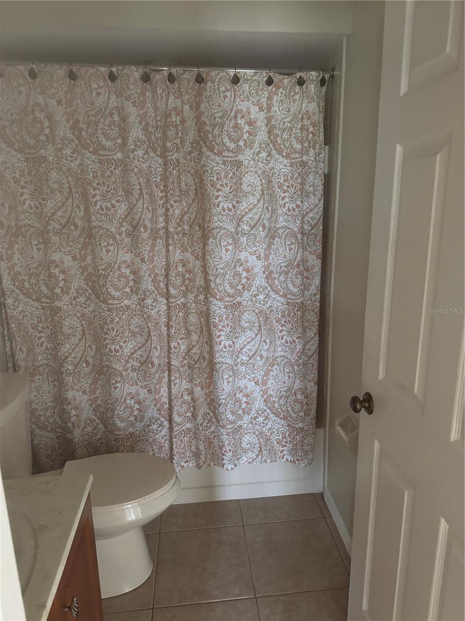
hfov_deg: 56.8
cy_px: 310
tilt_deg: -15.3
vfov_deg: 71.6
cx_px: 232
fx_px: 430
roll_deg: +2.7
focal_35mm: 24
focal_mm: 6.76
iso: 1000
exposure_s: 1/40
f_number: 1.78
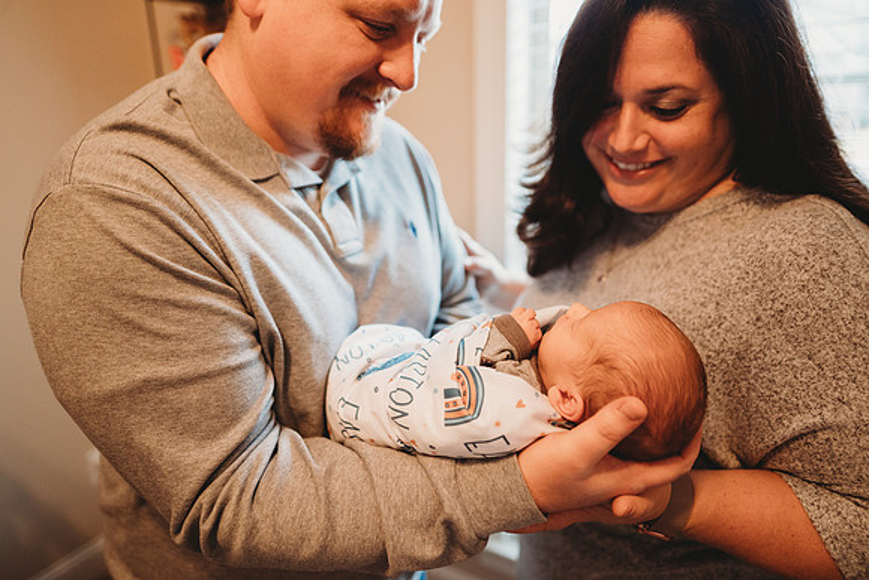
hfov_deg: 73.7
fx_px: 579
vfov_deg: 53.2
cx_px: 434
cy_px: 290
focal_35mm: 24
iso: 500
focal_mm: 24
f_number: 2.2
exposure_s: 1/160
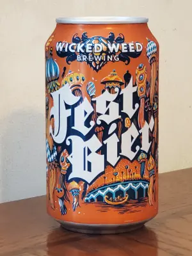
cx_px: 96
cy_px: 128
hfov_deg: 28.0
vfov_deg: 36.8
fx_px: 385
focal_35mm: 52
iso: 640
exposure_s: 1/15
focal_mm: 6
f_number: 2.4
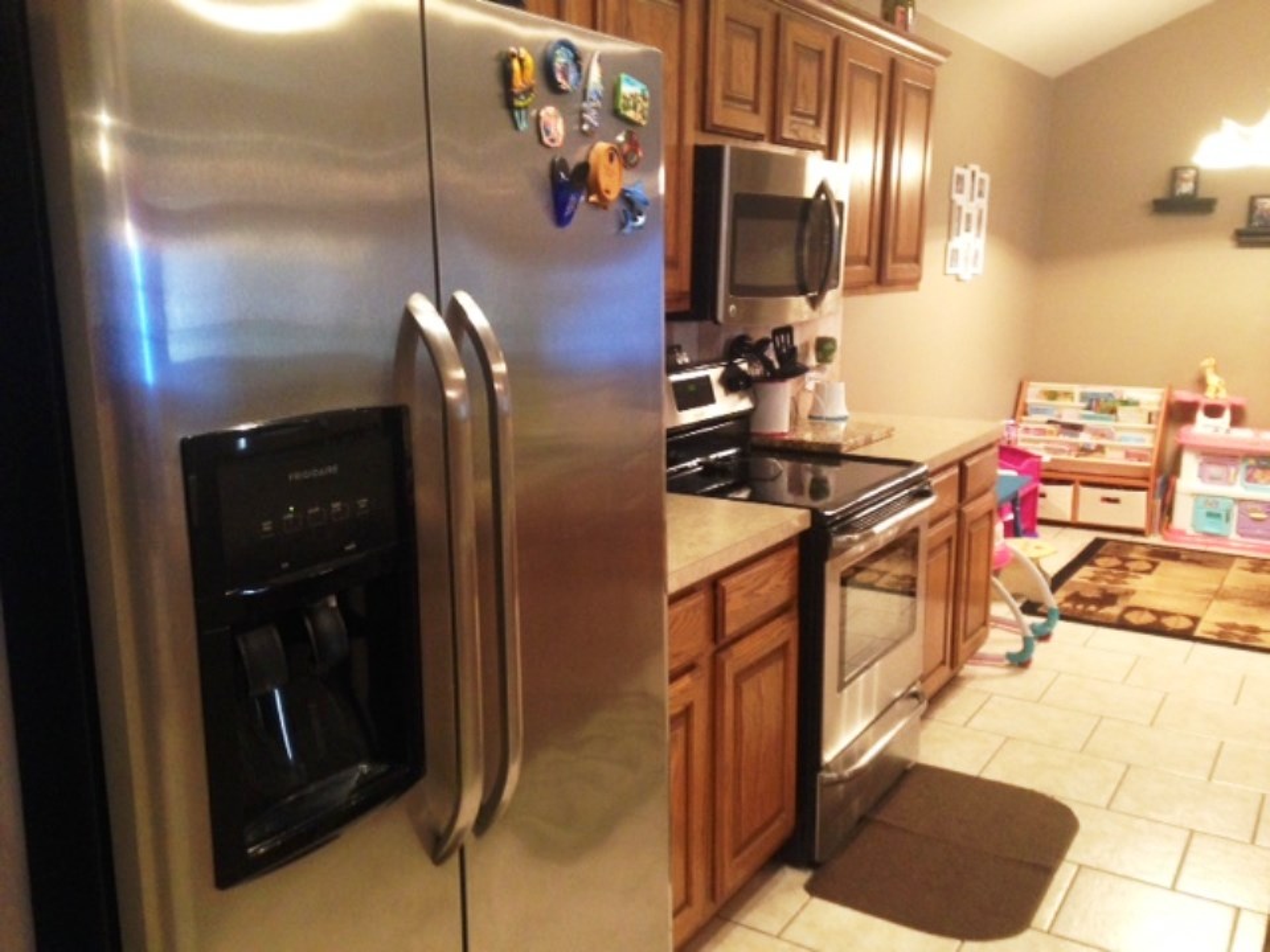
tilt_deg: -11.1
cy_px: 476
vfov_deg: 42.9
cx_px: 635
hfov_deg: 55.4
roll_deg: +0.0
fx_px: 1211
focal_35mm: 33
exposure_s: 1/20
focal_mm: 4.12
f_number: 2.4
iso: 320
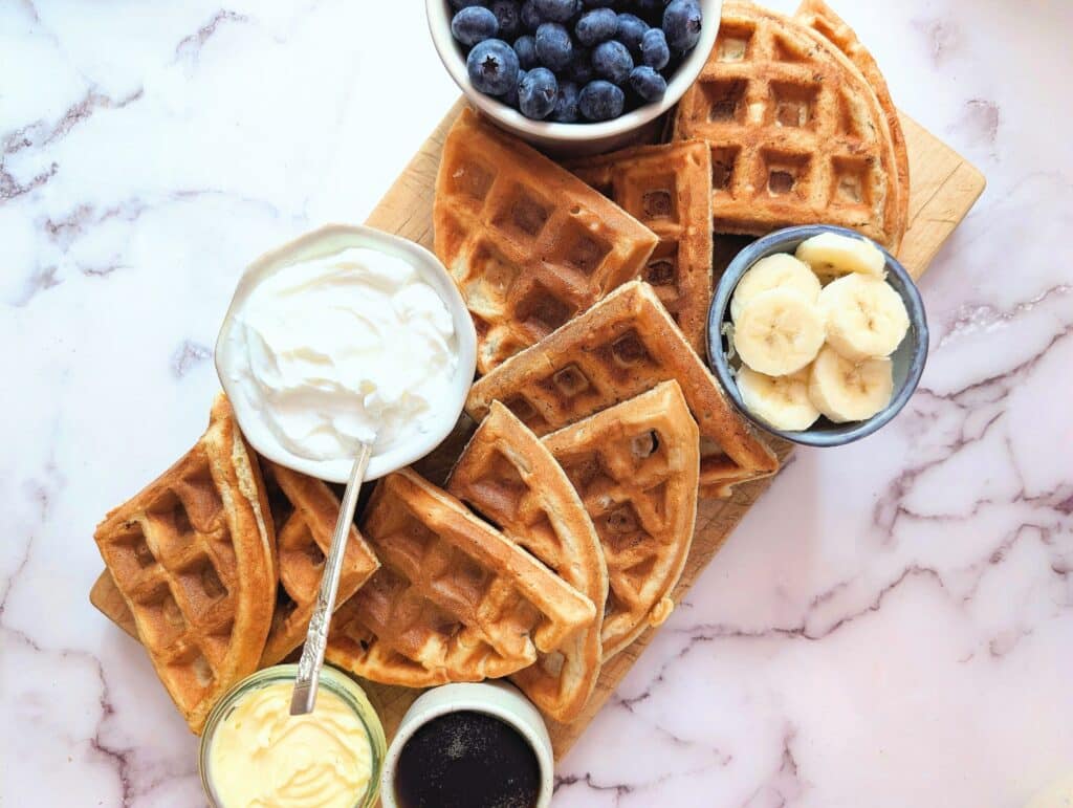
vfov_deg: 56.9
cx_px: 536
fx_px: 745
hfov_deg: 71.5
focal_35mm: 24
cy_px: 404
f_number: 1.68
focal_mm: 6.9
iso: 221
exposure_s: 1/23.8
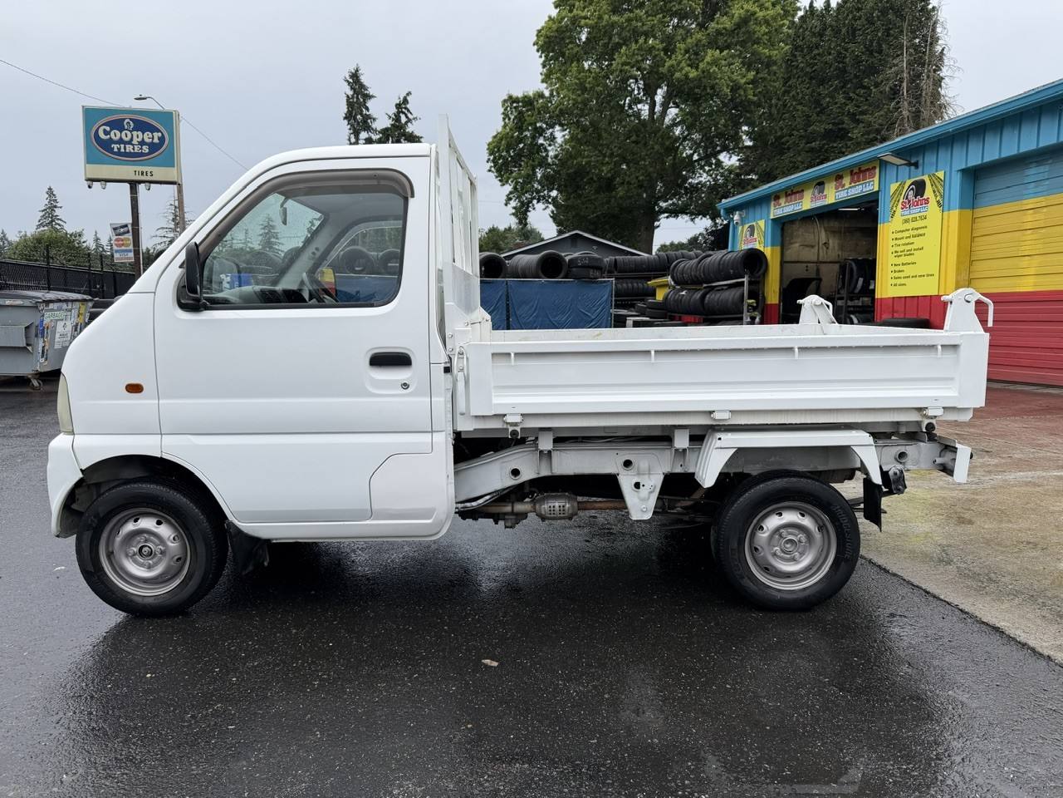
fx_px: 737
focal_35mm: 24
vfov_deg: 56.8
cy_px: 399
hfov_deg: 71.6
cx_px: 532
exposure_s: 1/1522
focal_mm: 6.76
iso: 80
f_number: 1.78
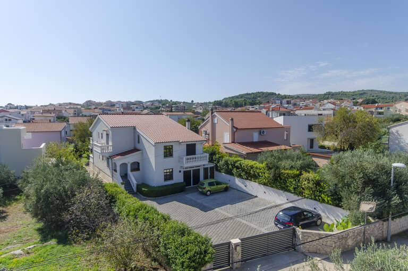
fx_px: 238
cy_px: 136
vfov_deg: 59.3
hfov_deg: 81.3
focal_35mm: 21
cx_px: 204
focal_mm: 14
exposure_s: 1/200
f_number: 10
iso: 100
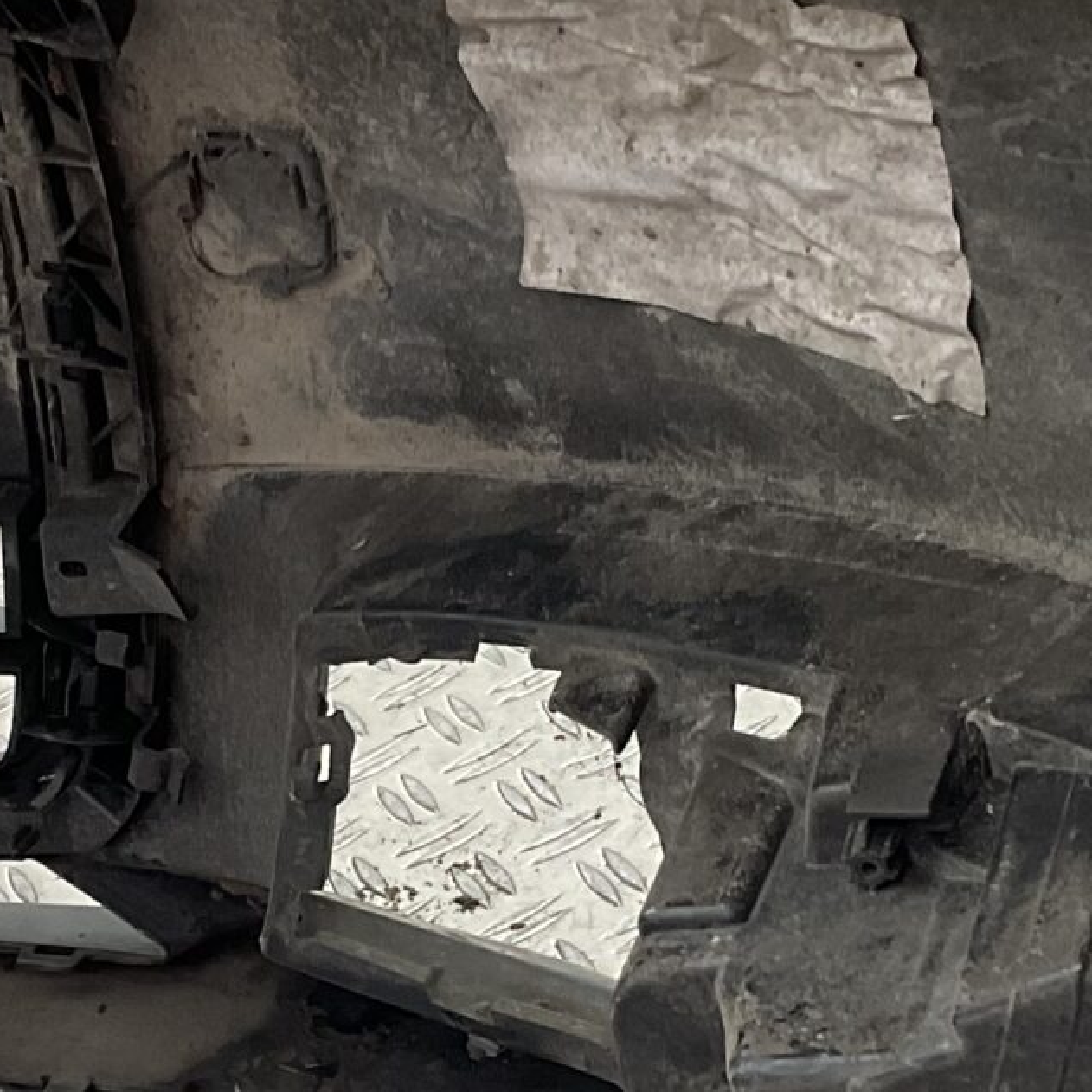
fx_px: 3712
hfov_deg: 16.7
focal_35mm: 104
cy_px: 787
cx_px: 511
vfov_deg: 16.7
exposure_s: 1/120
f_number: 1.8
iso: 50
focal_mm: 3
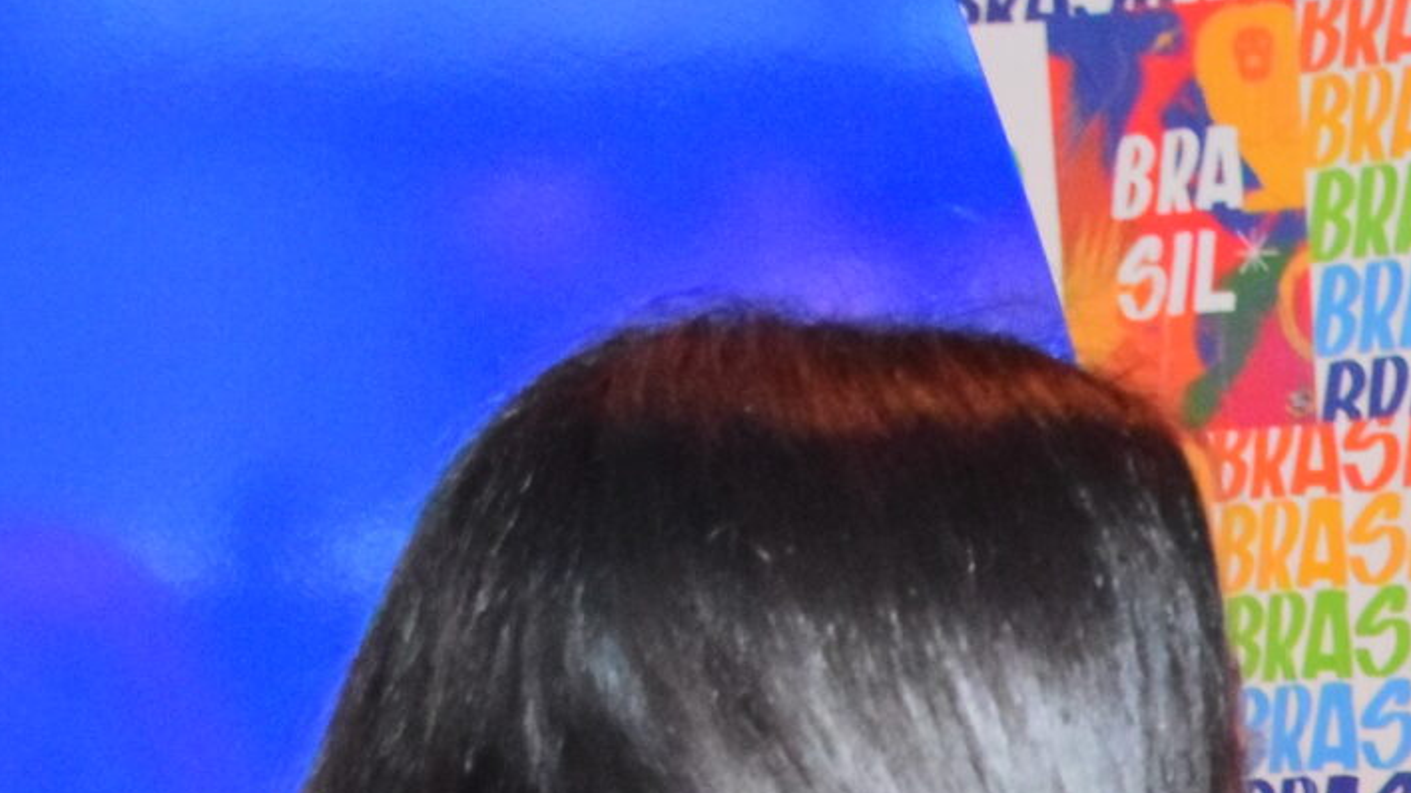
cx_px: 2146
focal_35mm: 125
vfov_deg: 9.2
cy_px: 1469
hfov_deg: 15.7
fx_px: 4676
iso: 3200
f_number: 5.6
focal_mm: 22
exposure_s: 1/200
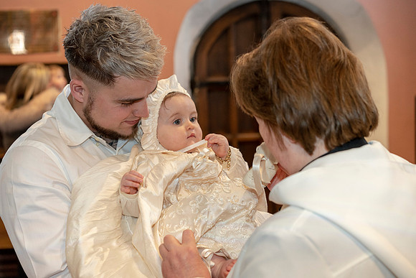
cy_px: 139
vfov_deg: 24.6
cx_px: 208
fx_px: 636
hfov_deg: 36.2
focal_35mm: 55
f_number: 4
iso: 2500
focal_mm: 55
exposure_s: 1/160
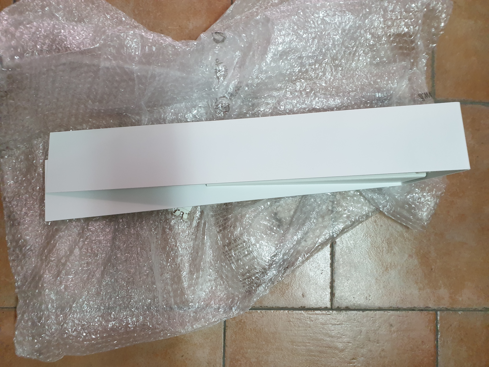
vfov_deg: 53.1
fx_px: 367
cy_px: 184
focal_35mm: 26
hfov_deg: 67.3
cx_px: 244
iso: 320
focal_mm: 4.3
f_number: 2.4
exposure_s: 1/50
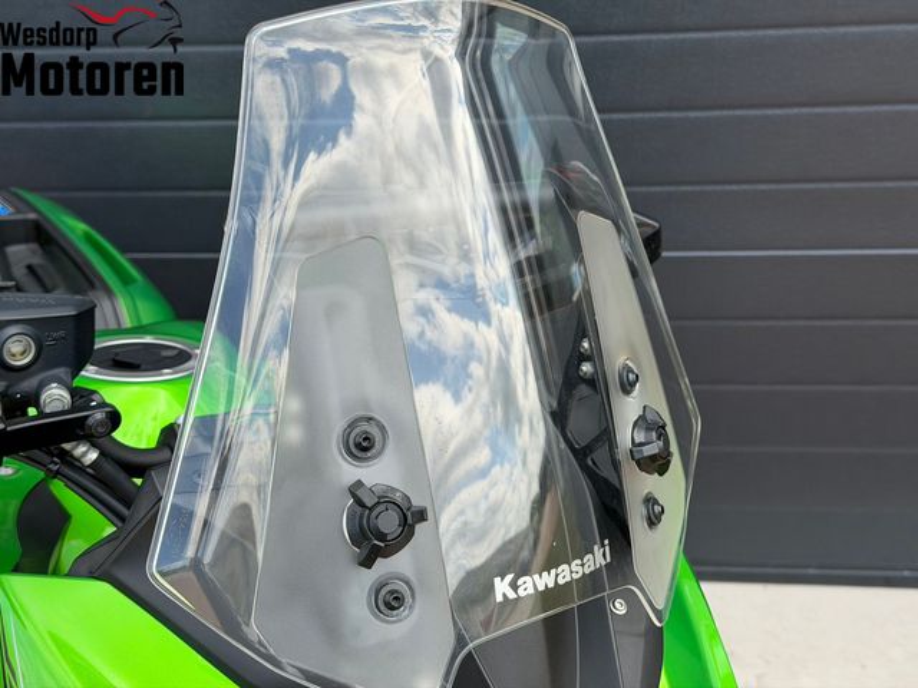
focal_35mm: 48
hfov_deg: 39.7
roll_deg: +4.4
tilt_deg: -25.2
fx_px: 1273
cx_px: 459
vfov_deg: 30.3
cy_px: 344
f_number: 1.78
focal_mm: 6.76
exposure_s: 1/1000
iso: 64
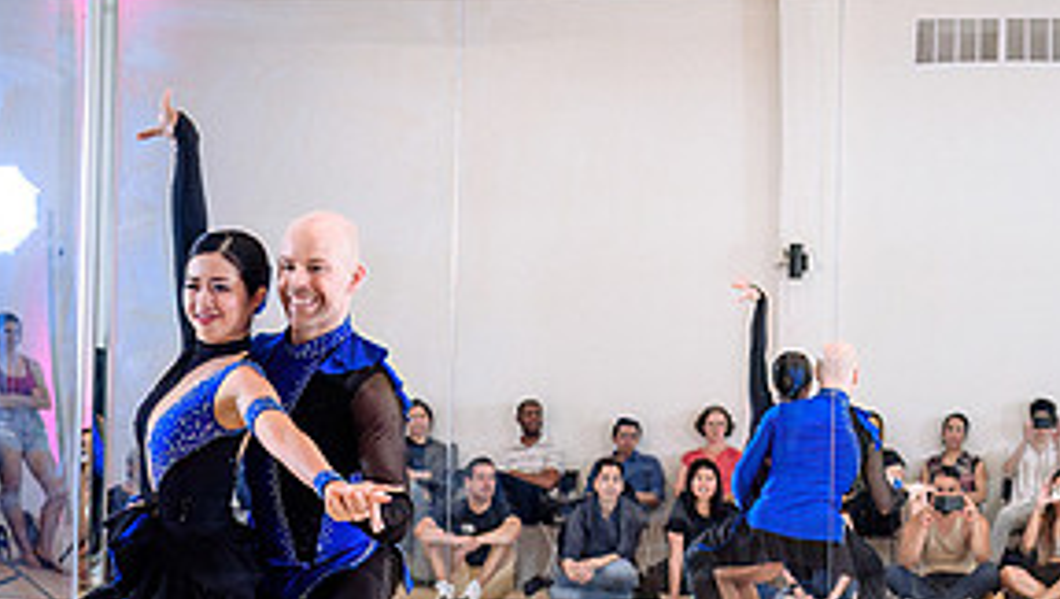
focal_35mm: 92
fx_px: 2588
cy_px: 388
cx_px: 868
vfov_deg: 13.2
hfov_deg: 22.8
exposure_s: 1/250
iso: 1600
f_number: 2.8
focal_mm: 36
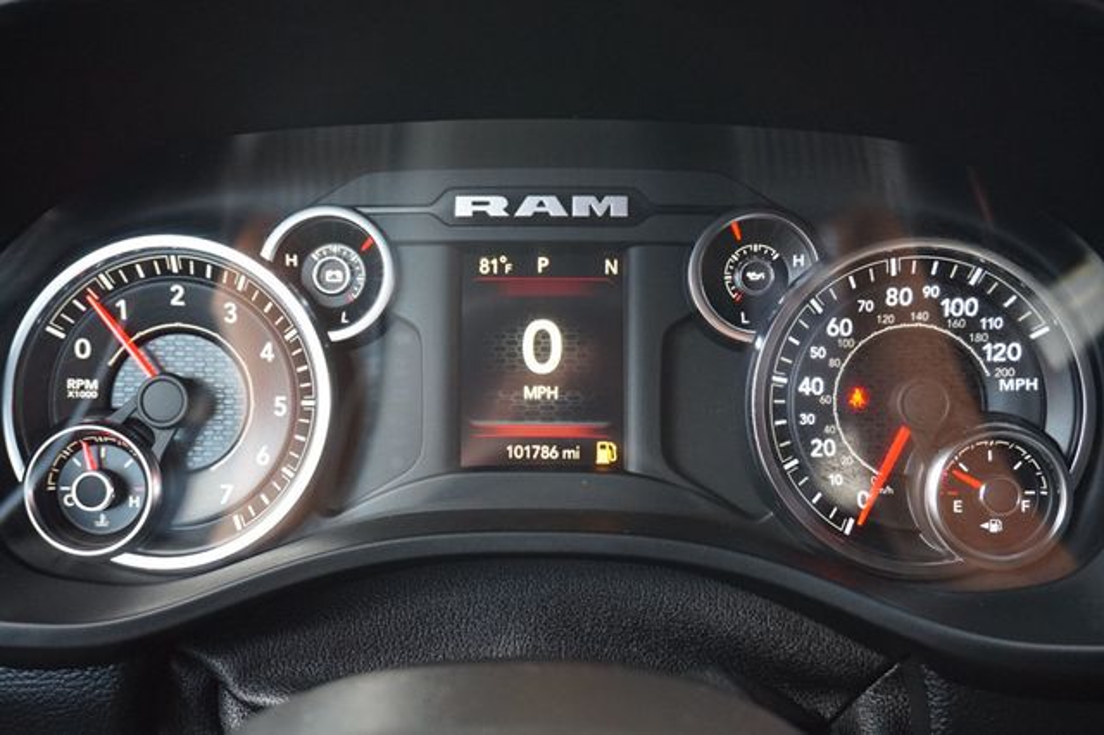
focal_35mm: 39
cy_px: 368
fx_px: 1195
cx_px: 552
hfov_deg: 49.6
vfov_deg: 34.2
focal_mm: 26
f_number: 4.5
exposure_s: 1/60
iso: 1000
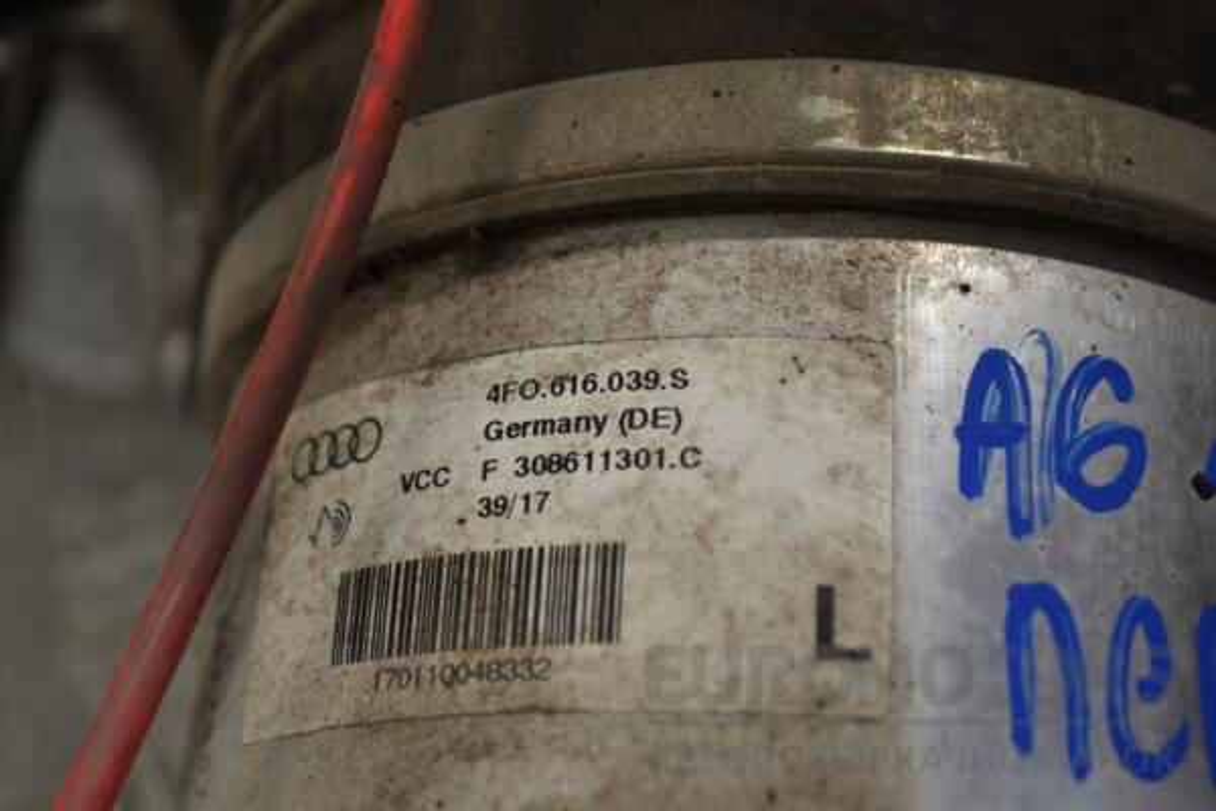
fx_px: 1925
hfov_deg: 35.1
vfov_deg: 23.8
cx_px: 608
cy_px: 406
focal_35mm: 57
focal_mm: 38
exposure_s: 1/40
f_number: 5
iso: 100
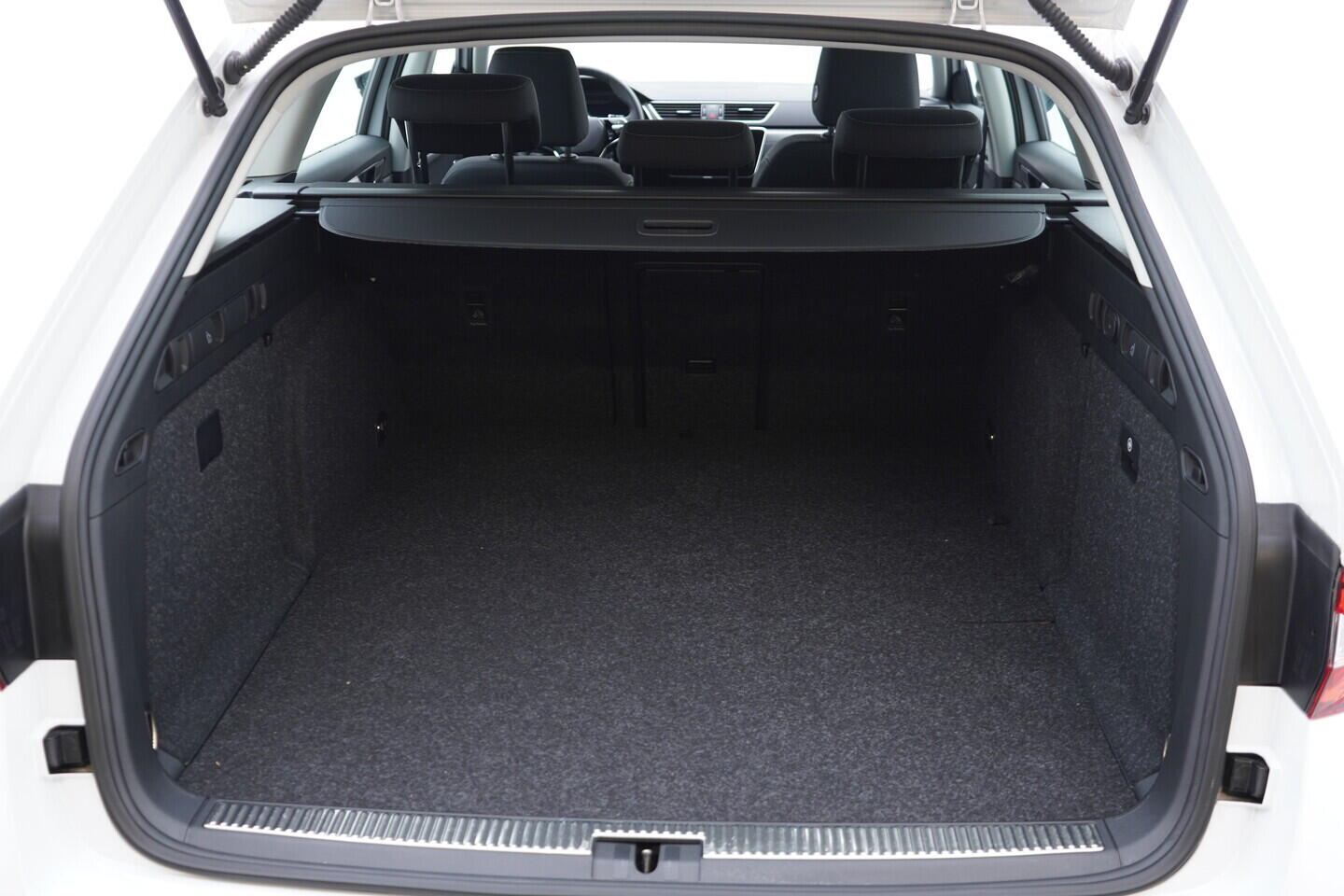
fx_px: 1344
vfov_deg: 36.9
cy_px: 448
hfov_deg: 53.1
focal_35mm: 36
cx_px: 672
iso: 320
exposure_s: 1/40
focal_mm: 24
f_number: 2.8
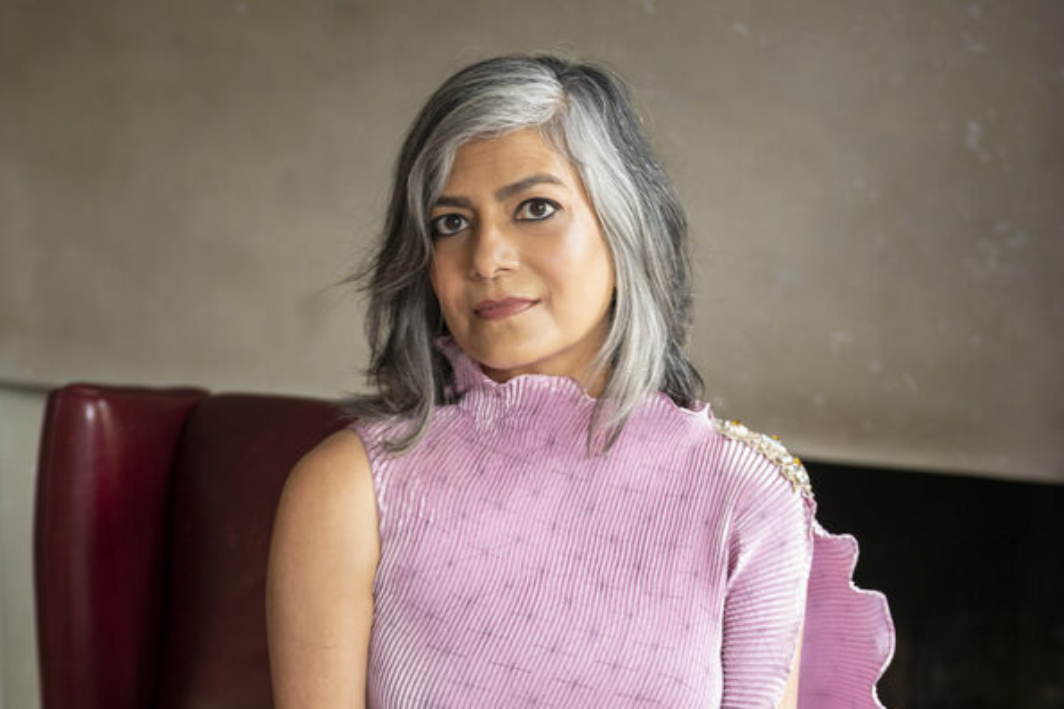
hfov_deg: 23.1
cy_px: 722
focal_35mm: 88
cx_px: 530
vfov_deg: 15.2
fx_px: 2601
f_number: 3.2
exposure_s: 1/100
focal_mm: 58
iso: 1000
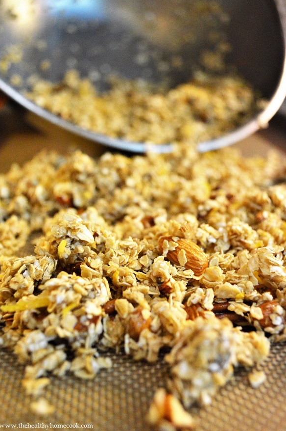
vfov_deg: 51.9
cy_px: 211
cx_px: 143
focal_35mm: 37
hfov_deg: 35.9
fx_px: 442
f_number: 4
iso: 3200
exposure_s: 1/200
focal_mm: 24
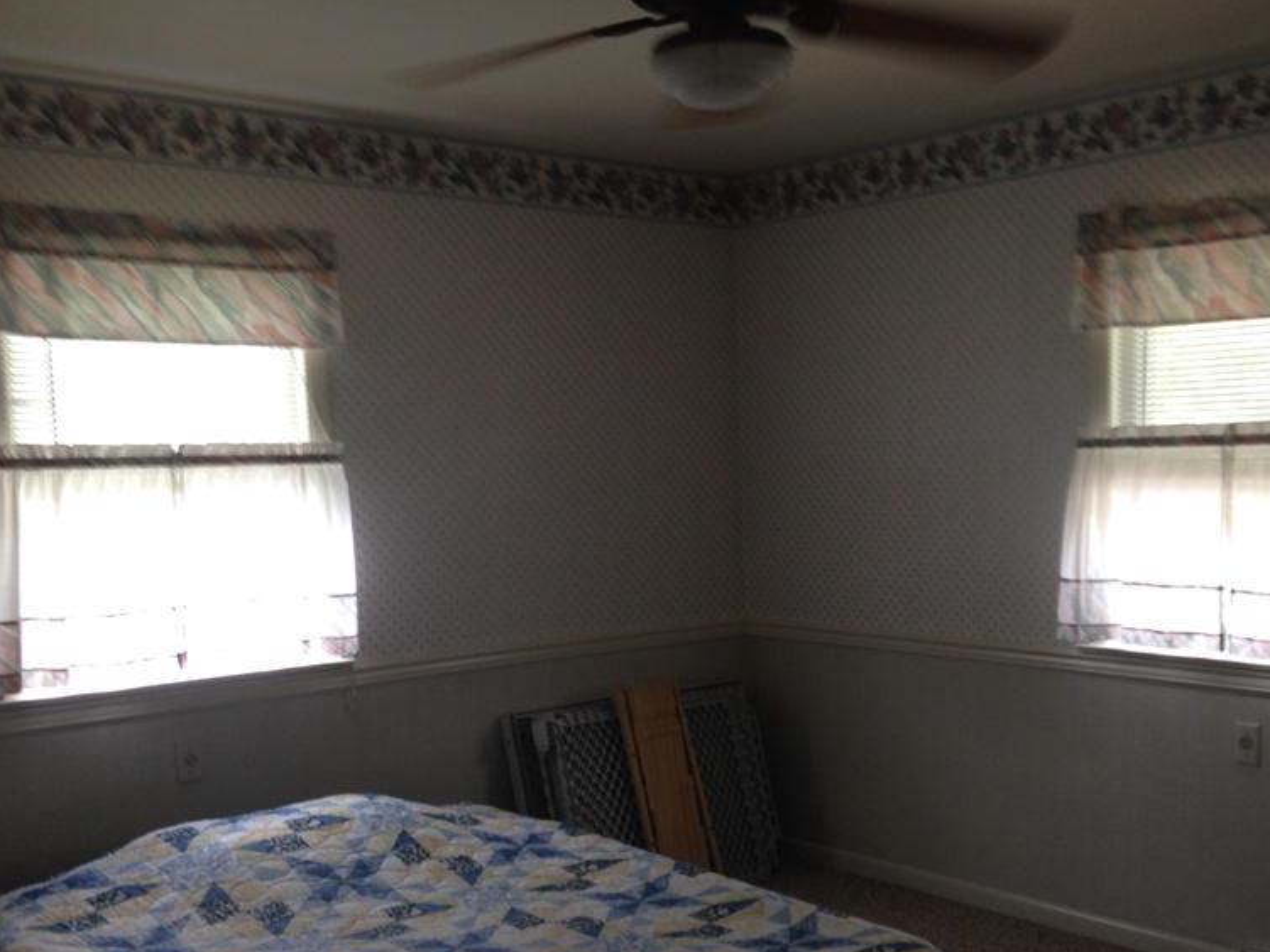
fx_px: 1651
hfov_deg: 42.0
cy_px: 592
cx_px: 702
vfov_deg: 32.0
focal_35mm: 45
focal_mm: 4.12
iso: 50
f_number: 2.4
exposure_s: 1/24
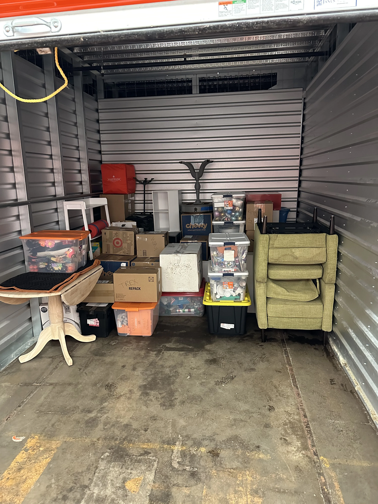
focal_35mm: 24
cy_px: 252
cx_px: 189
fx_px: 349
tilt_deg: -12.6
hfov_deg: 56.8
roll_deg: +1.9
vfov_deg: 71.6
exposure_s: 1/60
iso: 800
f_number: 1.78
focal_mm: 6.86
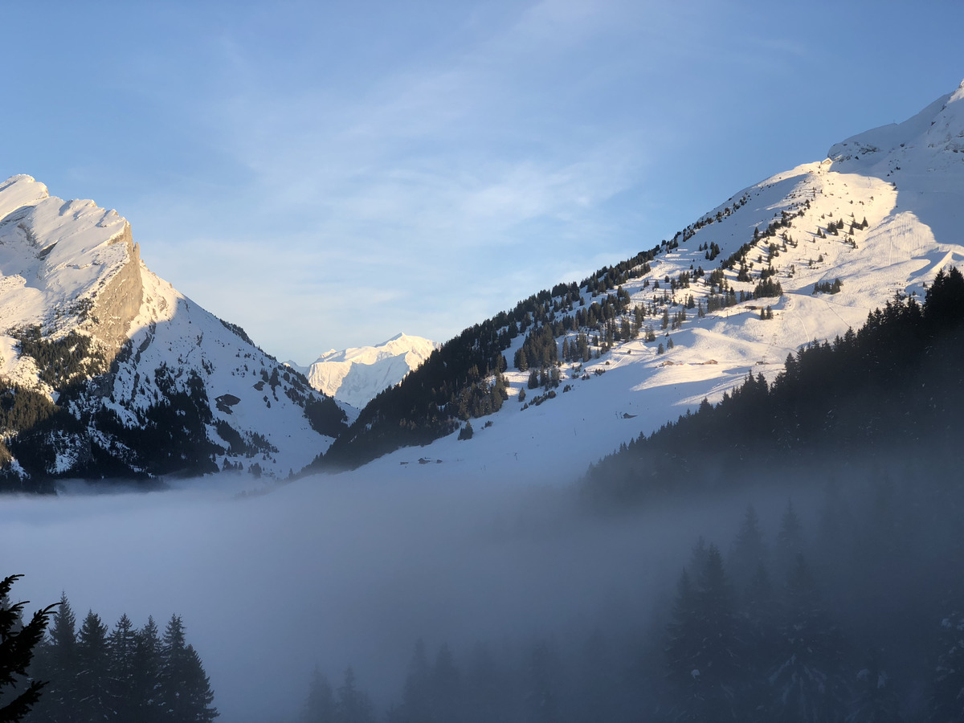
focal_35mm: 52
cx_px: 482
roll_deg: +1.5
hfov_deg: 36.8
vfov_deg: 28.0
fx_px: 1448
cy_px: 362
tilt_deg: +4.2
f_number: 2.4
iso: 16
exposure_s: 1/615
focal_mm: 6
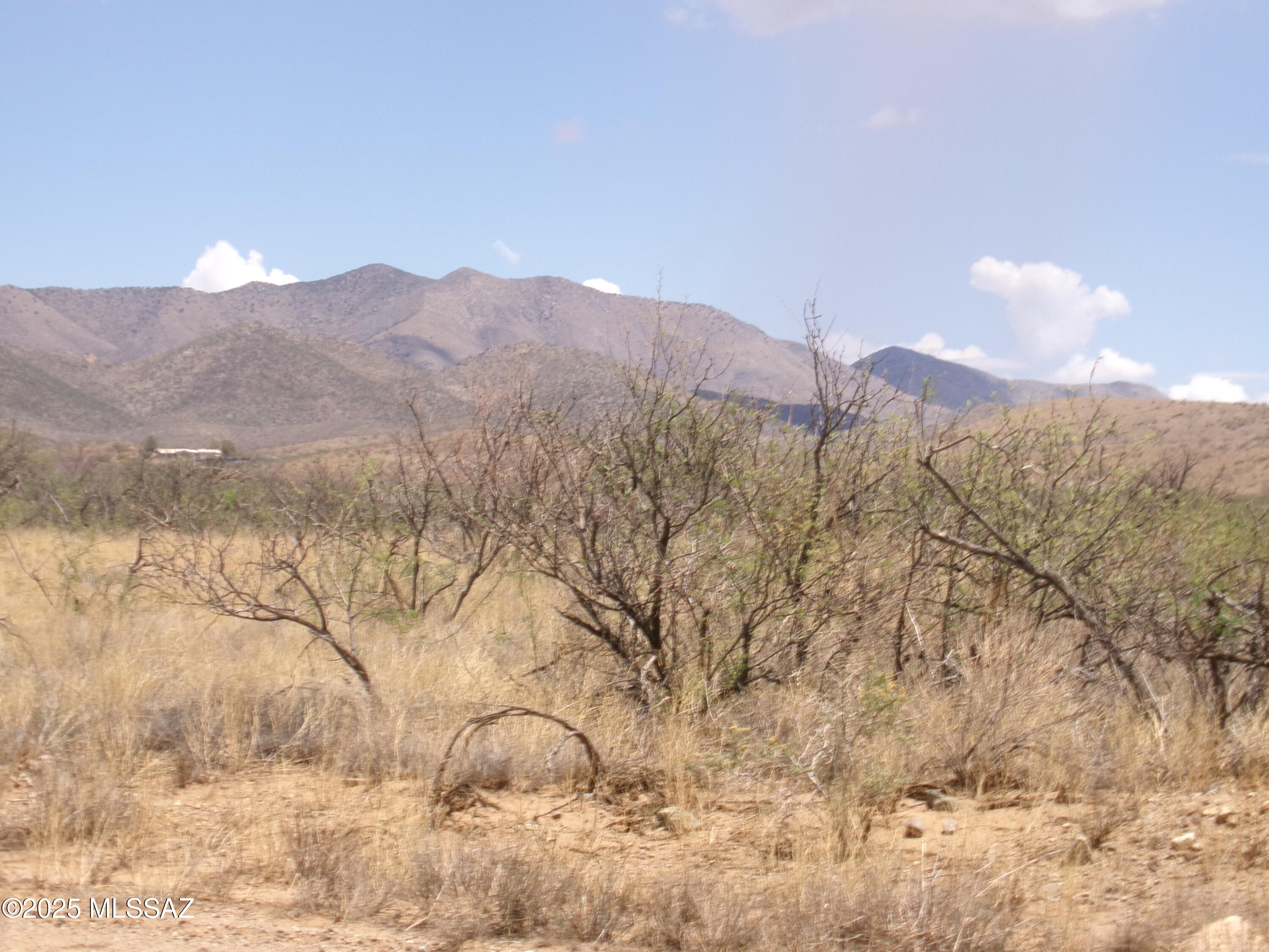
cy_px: 476
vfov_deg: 15.2
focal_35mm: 97
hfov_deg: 20.2
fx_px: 3556
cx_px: 634
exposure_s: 1/50
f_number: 15.68
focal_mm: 17.5
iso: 100
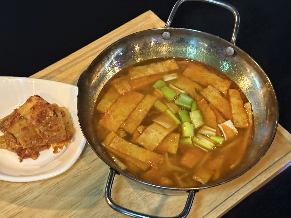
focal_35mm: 48
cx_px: 146
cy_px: 109
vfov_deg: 30.3
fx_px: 403
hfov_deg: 39.7
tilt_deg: -55.3
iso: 640
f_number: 1.78
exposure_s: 1/30
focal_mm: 6.76
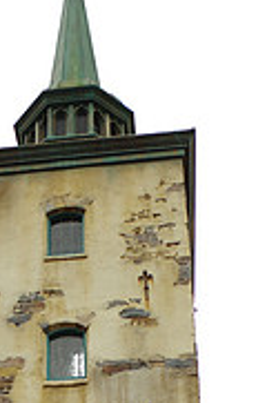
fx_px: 860
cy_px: 617
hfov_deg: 17.6
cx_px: 69
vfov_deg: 21.7
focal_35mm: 77
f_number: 4.5
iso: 100
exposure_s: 1/100
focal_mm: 16
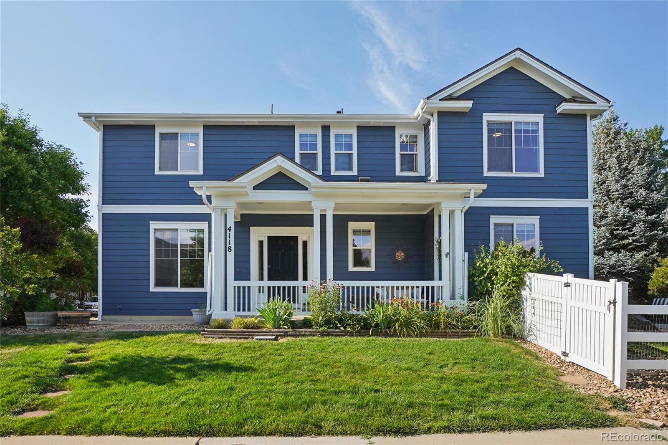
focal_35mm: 18
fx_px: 334
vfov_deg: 67.4
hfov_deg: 90.0
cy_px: 222
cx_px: 334
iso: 100
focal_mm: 12
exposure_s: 1/160
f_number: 8
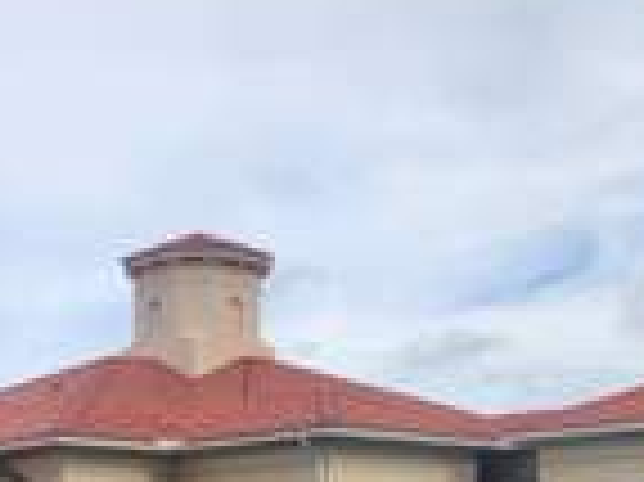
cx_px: 131
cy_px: 606
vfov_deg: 18.0
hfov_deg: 24.9
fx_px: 1431
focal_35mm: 77
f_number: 1.8
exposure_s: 1/1024
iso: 20
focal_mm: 5.4
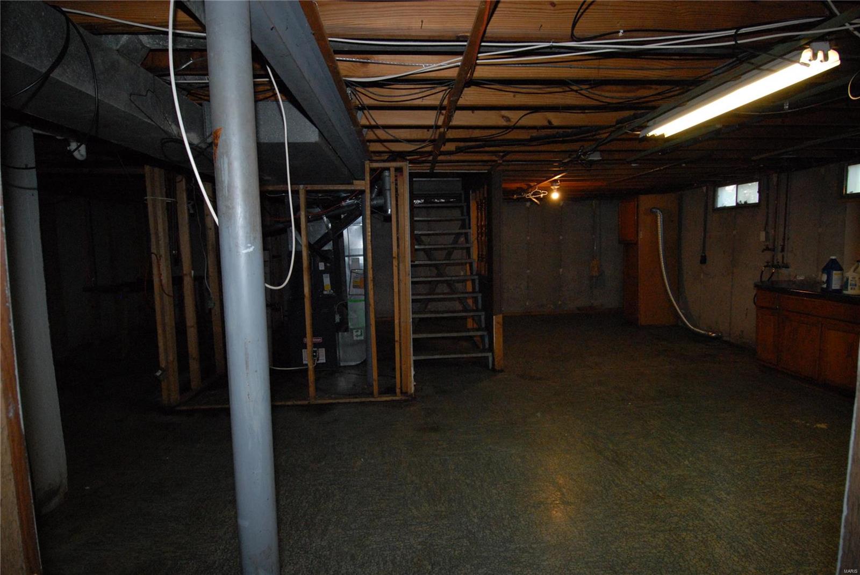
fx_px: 430
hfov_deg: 89.9
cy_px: 288
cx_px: 430
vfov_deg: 67.5
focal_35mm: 18
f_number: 7.1
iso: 1000
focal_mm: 12
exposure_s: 1/60
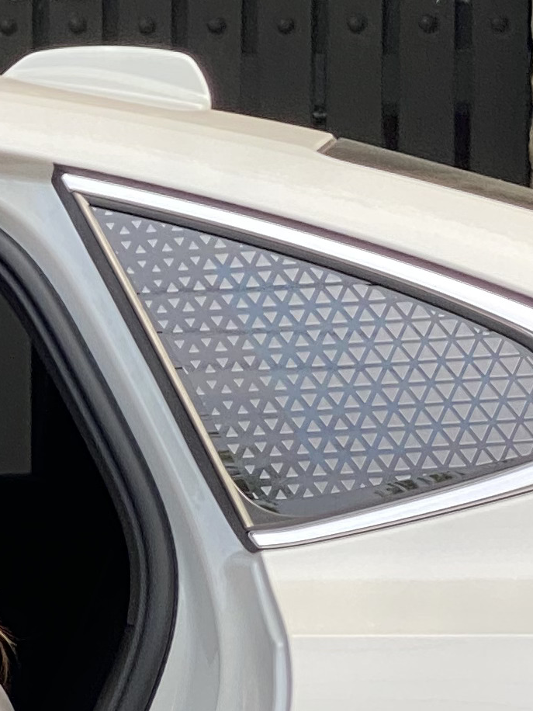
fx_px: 4701
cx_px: -482
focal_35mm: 229
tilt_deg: -0.4
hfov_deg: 6.3
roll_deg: +1.6
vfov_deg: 8.6
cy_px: 334
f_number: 2
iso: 20
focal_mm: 6
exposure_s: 1/193
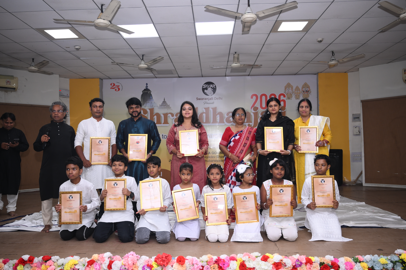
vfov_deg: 43.0
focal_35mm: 30
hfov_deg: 61.1
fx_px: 344
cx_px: 203
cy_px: 135
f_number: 4
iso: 1000
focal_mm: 30.5
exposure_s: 1/200
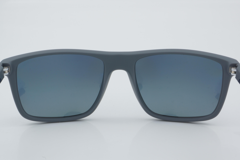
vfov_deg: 20.2
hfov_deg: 29.9
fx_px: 450
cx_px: 120
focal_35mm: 68
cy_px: 80
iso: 100
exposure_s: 1/4
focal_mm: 45
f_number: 32
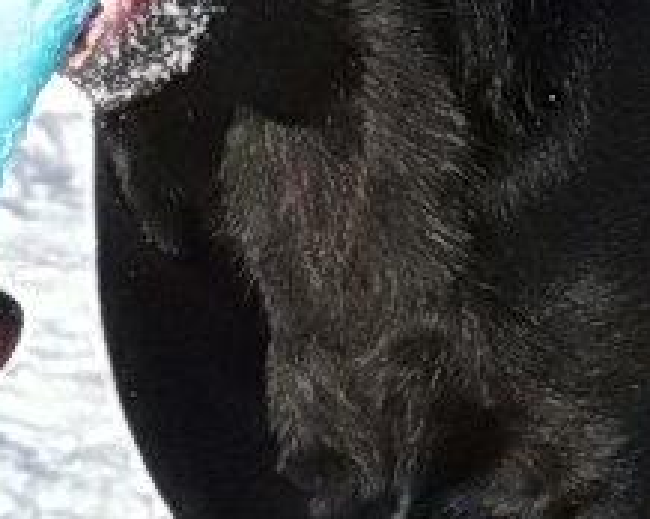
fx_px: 7381
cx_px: -173
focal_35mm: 384
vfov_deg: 4.0
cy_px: 212
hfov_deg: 5.0
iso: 200
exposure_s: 1/600
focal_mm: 23.8
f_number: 4.6
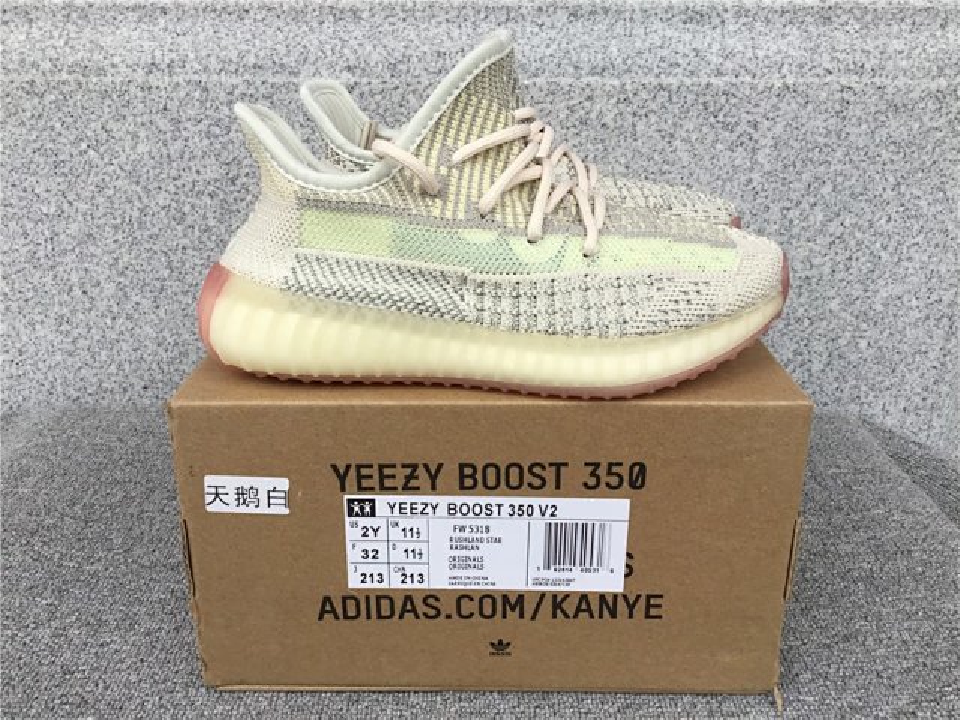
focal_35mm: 31
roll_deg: +0.4
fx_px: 860
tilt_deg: -19.6
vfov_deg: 45.4
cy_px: 360
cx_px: 480
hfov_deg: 58.4
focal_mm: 3.3
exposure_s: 1/235
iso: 25
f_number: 2.4
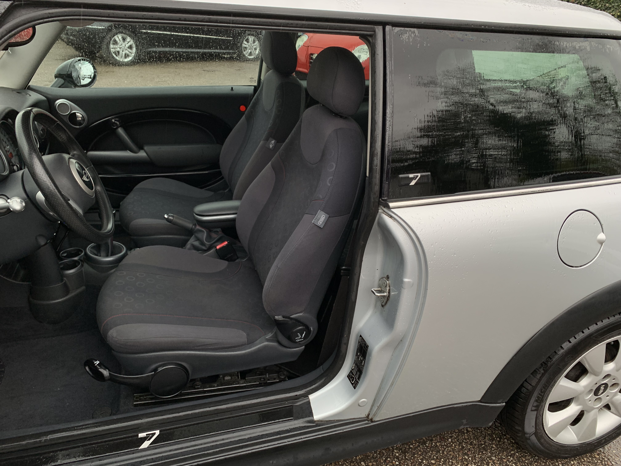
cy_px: 233
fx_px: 466
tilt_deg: -24.0
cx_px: 310
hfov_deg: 67.3
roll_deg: -4.0
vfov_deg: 53.1
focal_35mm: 26
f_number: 1.8
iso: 64
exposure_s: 1/122
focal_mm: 4.25
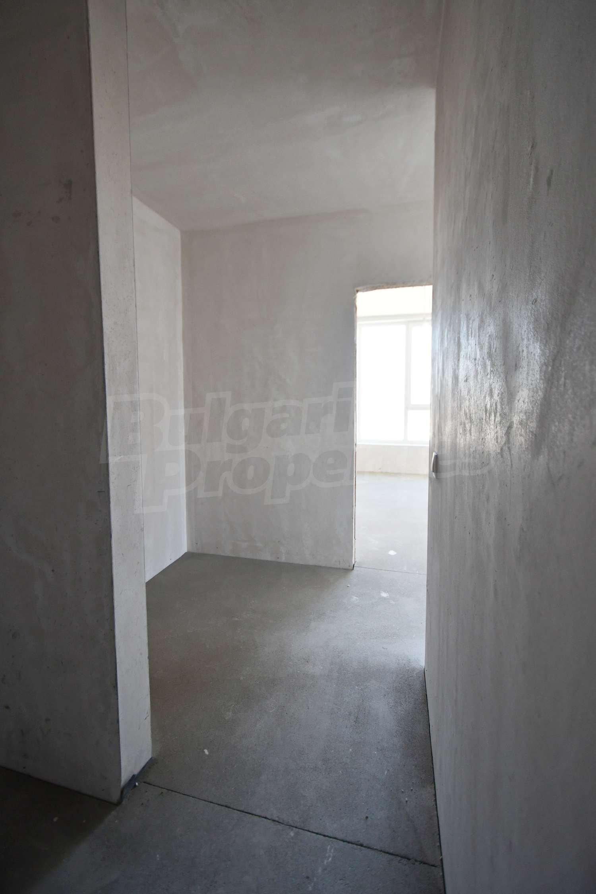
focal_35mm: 15
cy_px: 447
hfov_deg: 77.3
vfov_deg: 100.4
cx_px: 298
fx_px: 372
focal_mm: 10
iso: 800
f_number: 3.5
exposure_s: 1/160
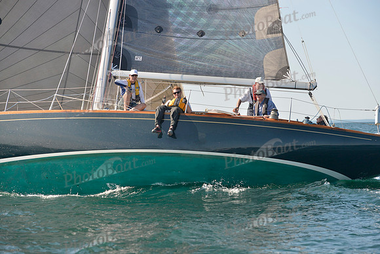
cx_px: 190
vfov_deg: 14.0
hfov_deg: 20.8
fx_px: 1035
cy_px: 127
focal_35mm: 98
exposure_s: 1/1000
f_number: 5
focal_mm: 98
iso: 400
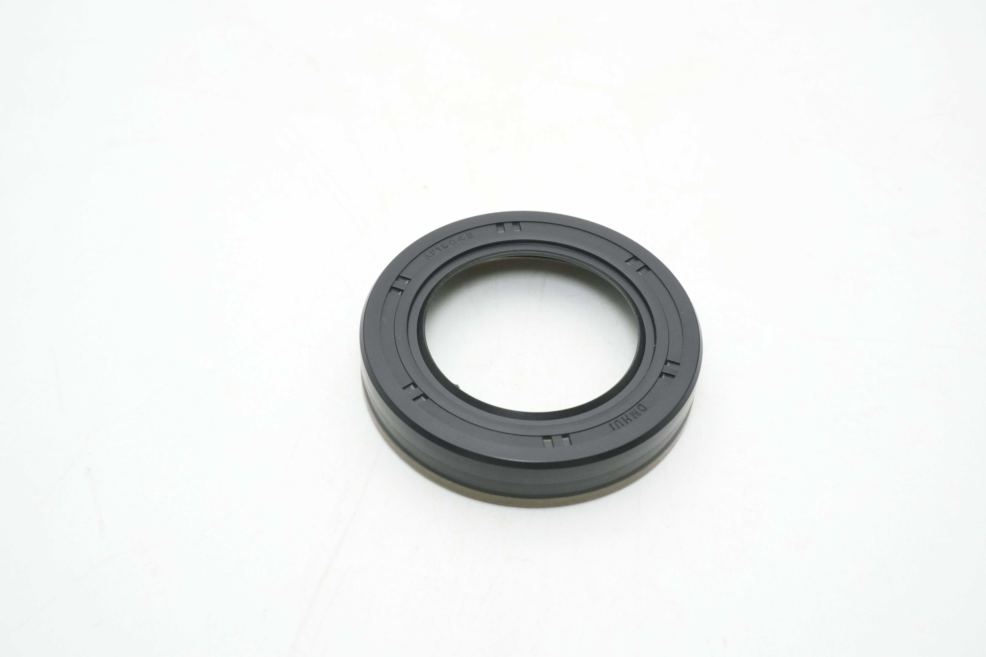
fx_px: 1232
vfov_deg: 29.9
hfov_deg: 43.6
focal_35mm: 45
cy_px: 328
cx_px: 493
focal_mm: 30
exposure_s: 1/160
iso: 2000
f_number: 11
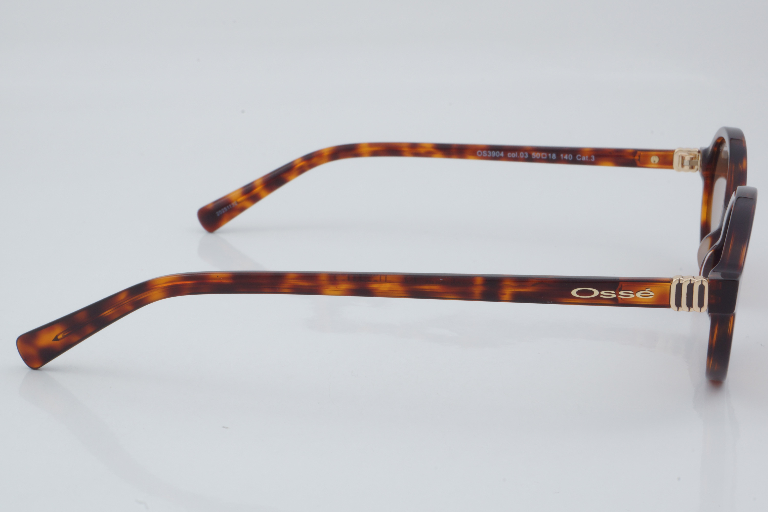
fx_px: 1600
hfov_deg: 27.0
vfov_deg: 18.2
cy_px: 256
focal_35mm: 75
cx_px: 384
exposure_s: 1/4
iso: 100
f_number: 29
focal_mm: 50
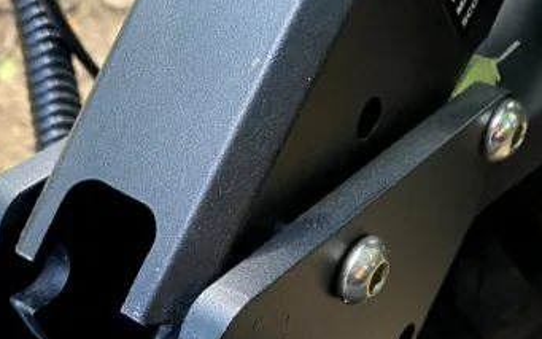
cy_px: 395
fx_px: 916
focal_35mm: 62
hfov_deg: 32.7
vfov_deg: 19.8
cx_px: 175
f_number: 1.8
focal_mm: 4.25
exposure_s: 1/63
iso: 125
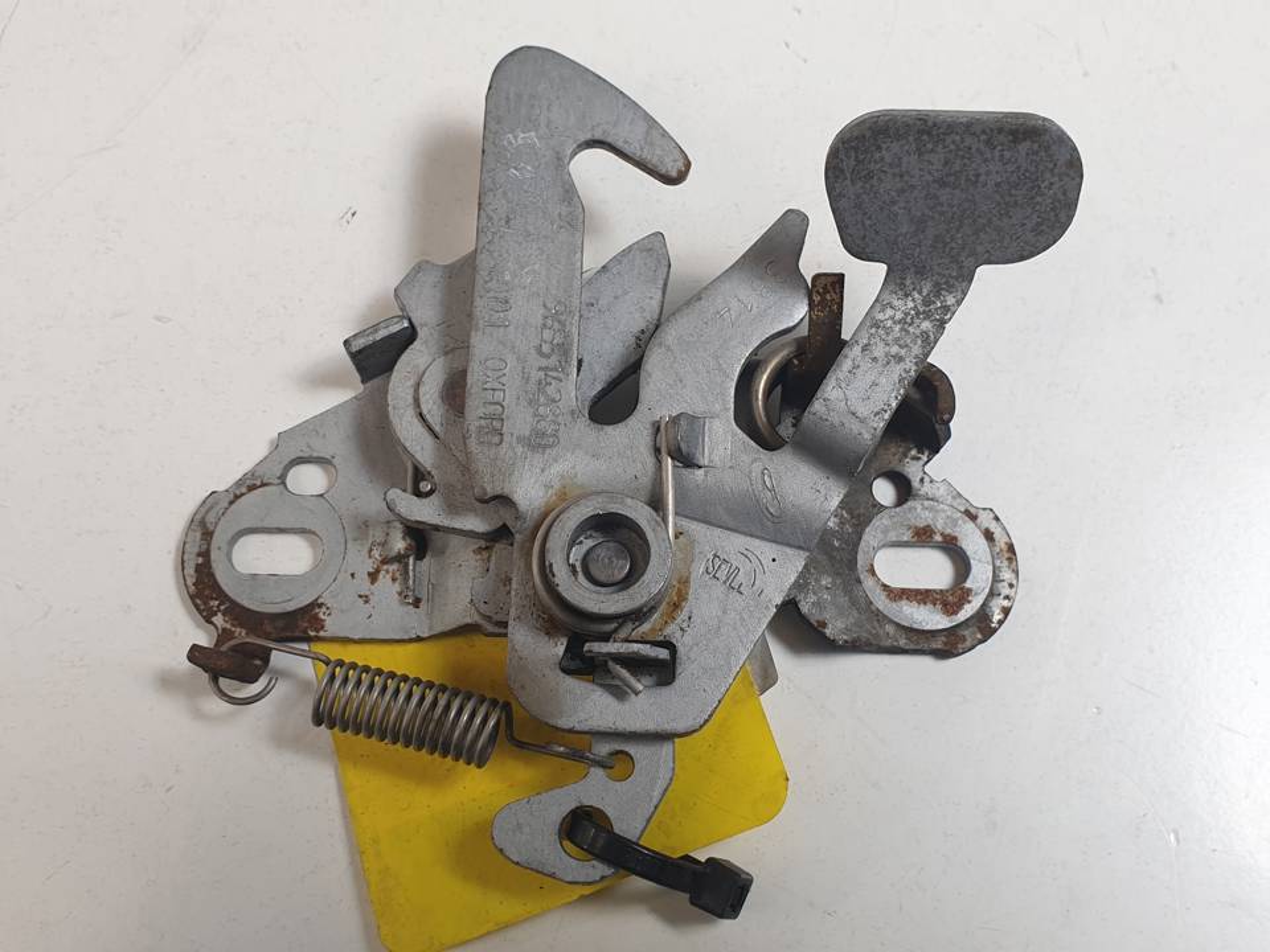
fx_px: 954
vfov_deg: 53.1
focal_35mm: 26
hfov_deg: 67.3
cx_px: 635
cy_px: 476
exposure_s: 1/129
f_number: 2.4
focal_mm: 4.3
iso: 50
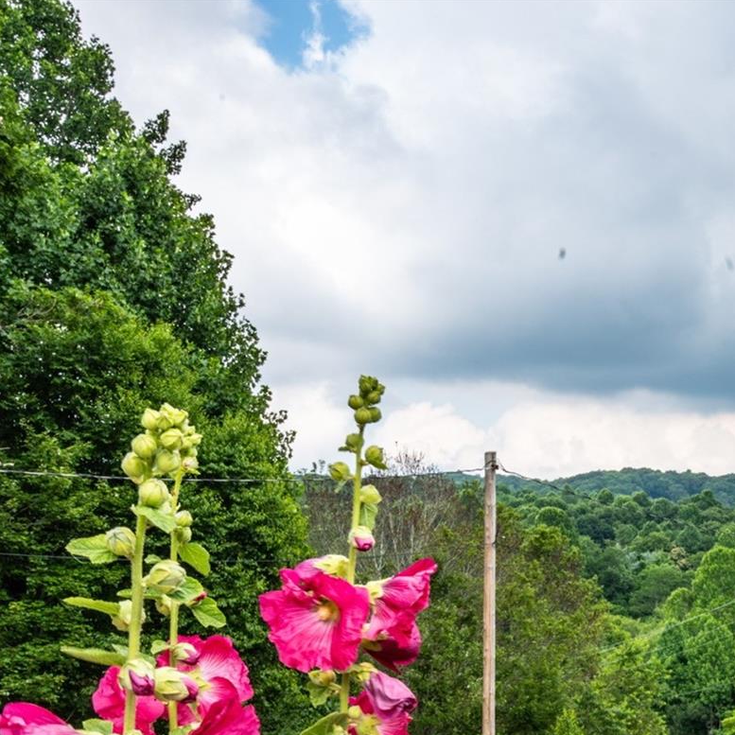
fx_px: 1351
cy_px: 641
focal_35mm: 56
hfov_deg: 27.7
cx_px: 816
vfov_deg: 29.4
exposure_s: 1/30
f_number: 22
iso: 200
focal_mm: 25.1
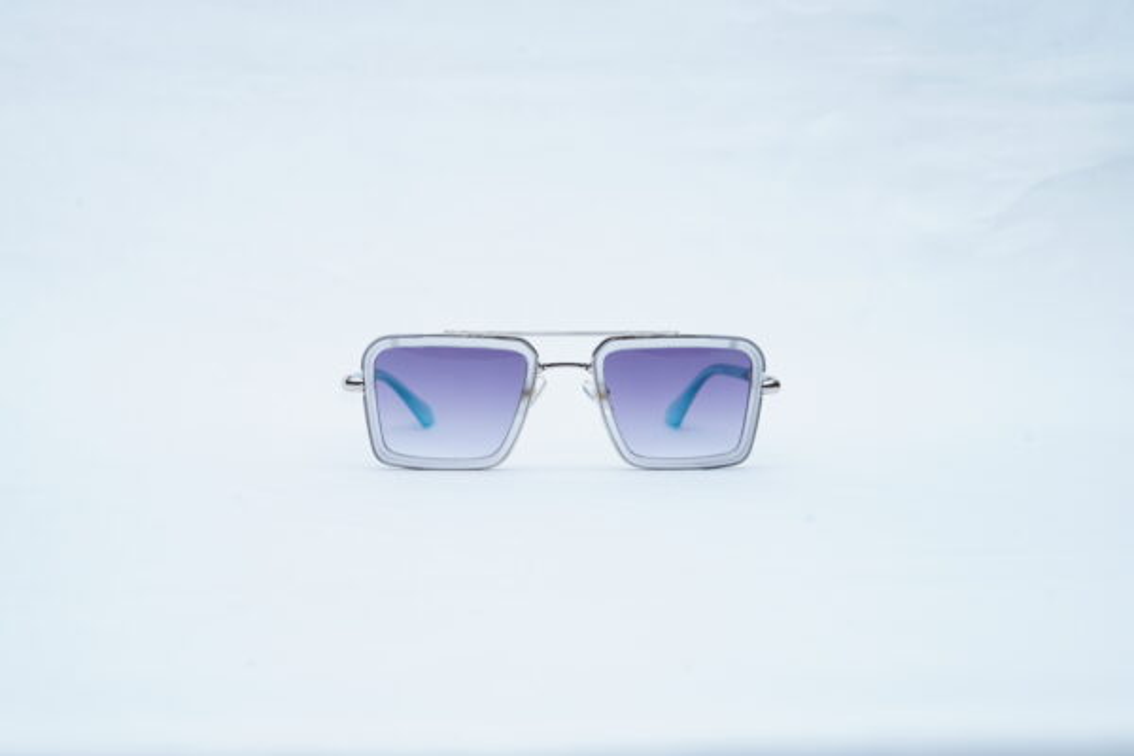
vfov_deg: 27.0
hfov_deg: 39.6
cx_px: 567
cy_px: 378
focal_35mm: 50
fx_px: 1575
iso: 200
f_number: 9
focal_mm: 50
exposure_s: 1/160
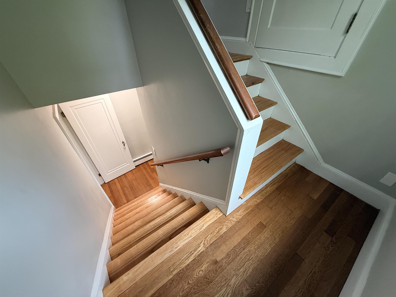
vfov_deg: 85.7
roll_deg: +0.5
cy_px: 148
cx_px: 198
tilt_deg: -40.6
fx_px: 160
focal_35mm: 14
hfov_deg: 102.1
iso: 250
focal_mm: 2.22
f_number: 2.2
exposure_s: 1/60
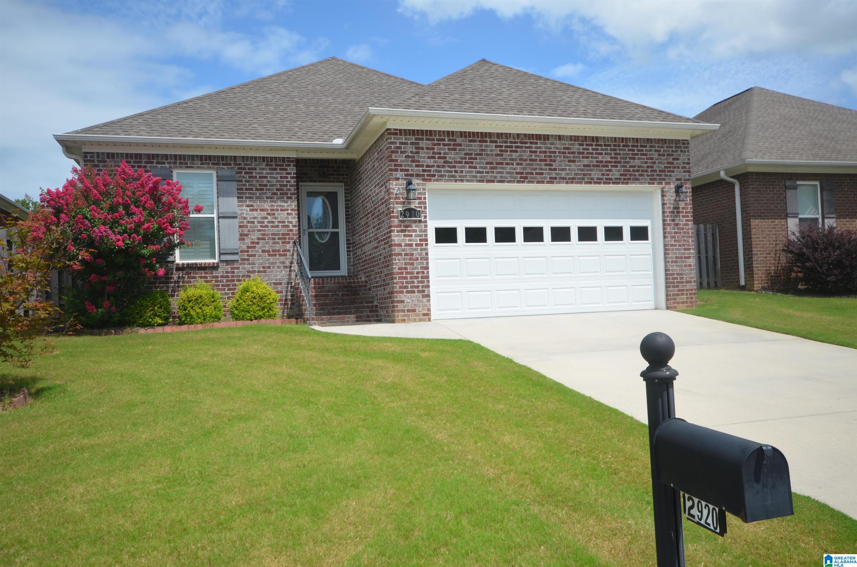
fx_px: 713
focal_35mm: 30
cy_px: 284
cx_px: 428
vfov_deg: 43.4
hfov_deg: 62.0
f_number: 8
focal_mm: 20
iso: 180
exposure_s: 1/500
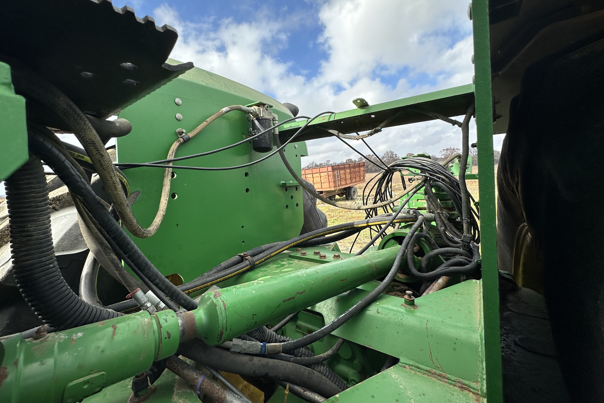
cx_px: 294
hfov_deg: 100.4
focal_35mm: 15
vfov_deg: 77.2
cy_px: 184
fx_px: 252
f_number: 2.2
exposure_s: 1/979
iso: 40
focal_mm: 2.22
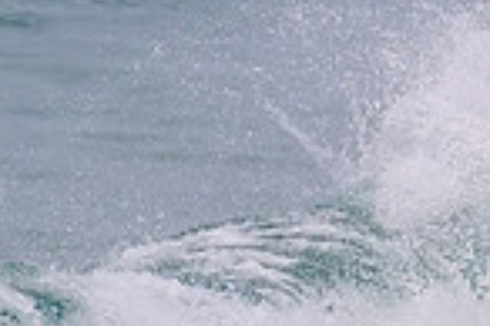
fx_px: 59250
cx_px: 508
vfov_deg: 0.3
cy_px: 374
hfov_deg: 0.5
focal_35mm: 4358
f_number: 11
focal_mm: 800
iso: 500
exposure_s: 1/2000
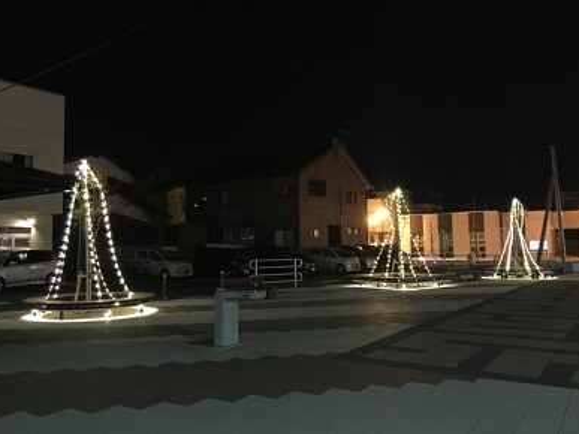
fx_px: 502
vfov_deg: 46.8
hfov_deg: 60.0
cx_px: 290
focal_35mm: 30
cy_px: 213
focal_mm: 4.15
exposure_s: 1/4
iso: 320
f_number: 2.2
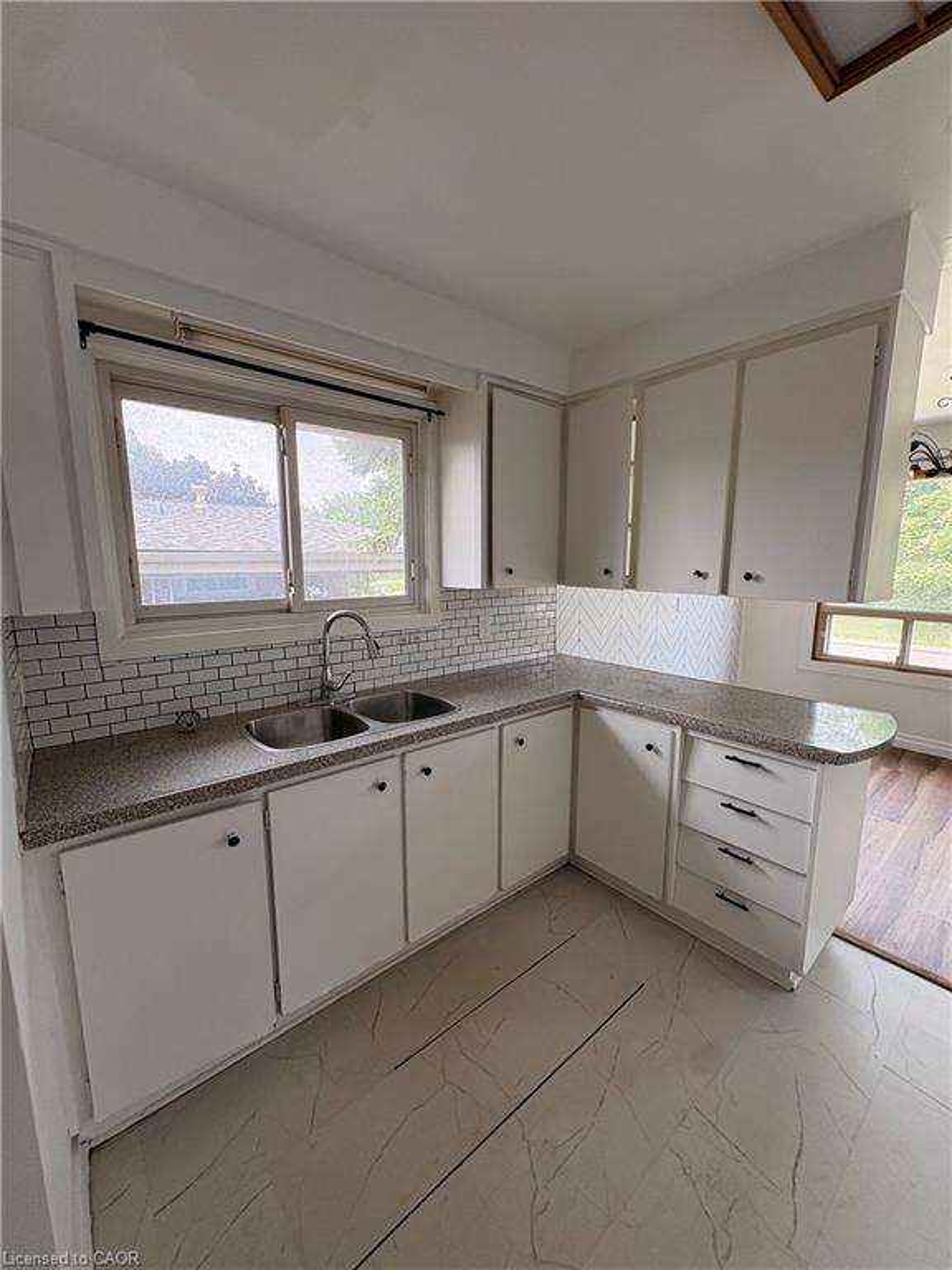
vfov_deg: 102.1
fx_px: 513
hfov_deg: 85.7
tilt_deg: -7.1
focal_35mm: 14
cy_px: 635
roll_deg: -0.2
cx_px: 476
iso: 64
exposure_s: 1/127
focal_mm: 2.22
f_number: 2.2
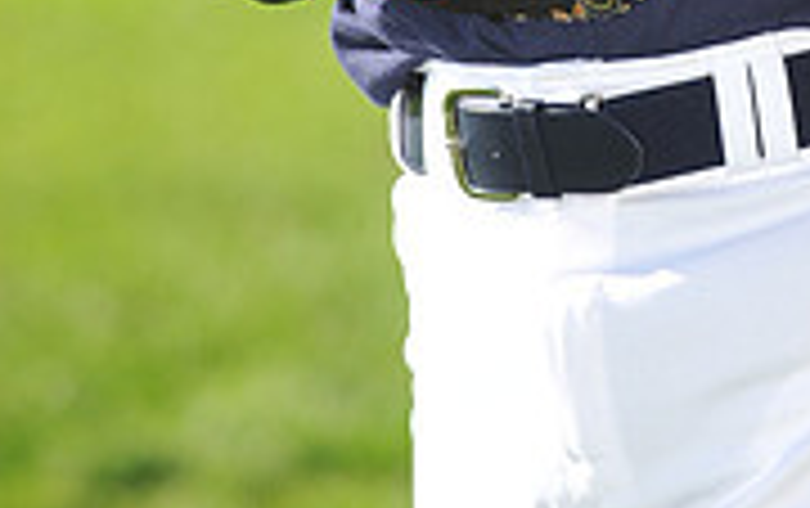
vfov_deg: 3.1
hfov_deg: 4.9
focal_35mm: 426
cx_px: 752
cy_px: -445
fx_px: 9416
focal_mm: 130
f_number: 4
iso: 200
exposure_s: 1/1000
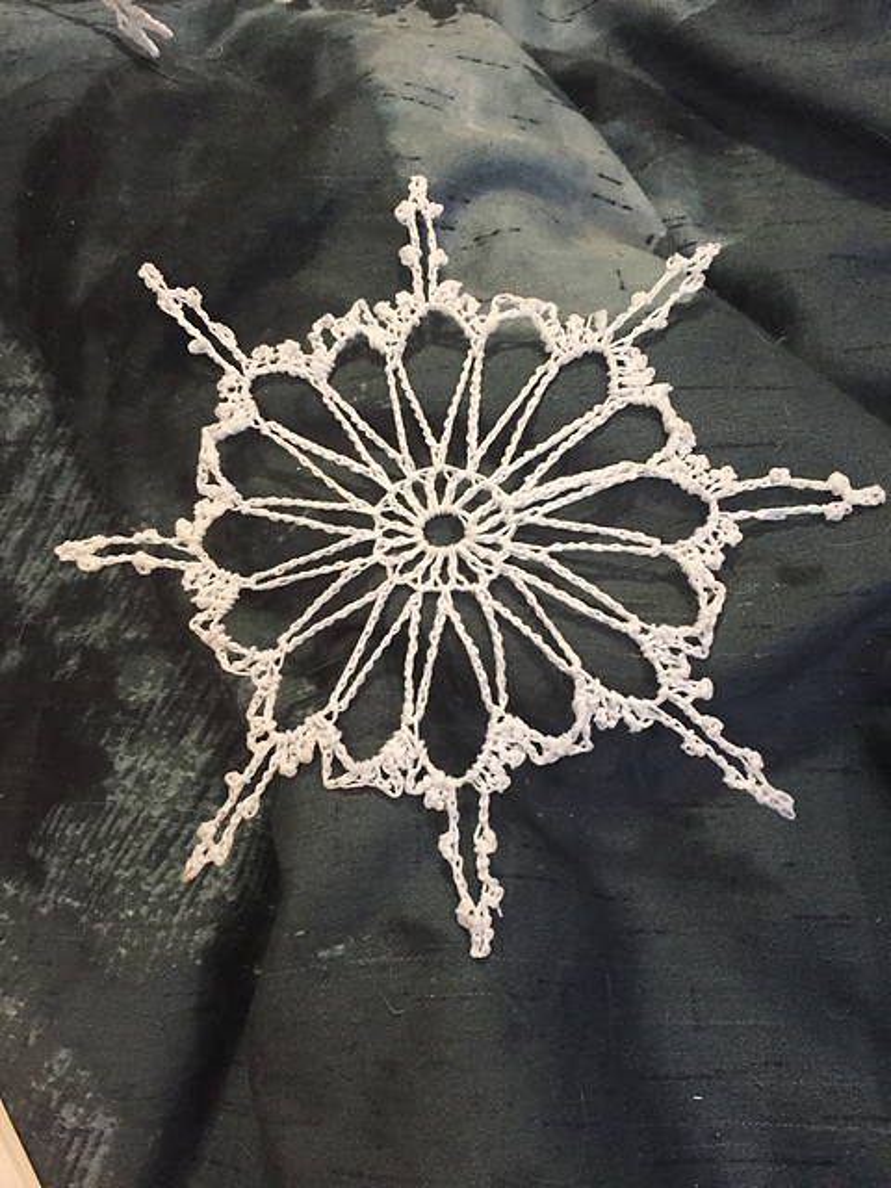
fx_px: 995
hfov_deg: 48.2
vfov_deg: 61.7
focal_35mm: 29
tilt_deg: -66.2
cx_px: 446
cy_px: 594
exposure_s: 1/30
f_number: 2.2
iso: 250
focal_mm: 4.15
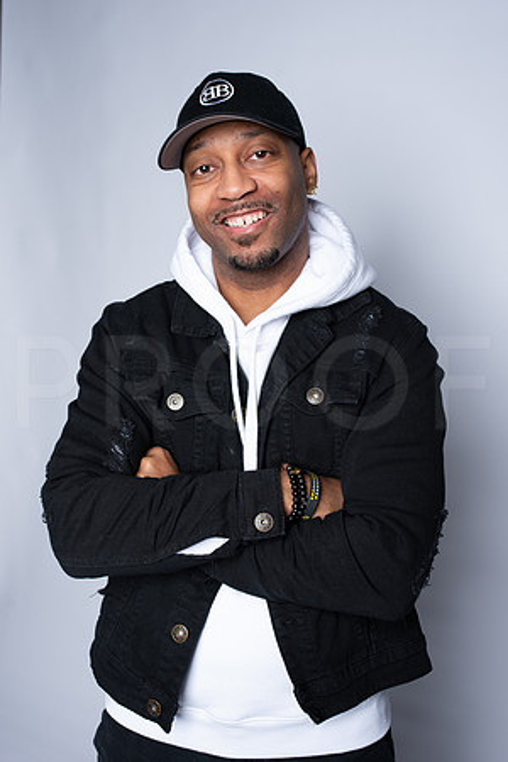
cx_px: 254
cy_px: 381
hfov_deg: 37.9
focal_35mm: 35
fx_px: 741
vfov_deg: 54.4
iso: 250
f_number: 6.3
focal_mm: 35
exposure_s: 1/200
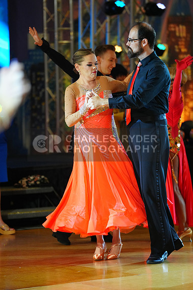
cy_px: 145
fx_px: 1607
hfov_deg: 6.9
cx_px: 96
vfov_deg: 10.3
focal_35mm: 200
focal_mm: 200
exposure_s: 1/500
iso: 2500
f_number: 2.8
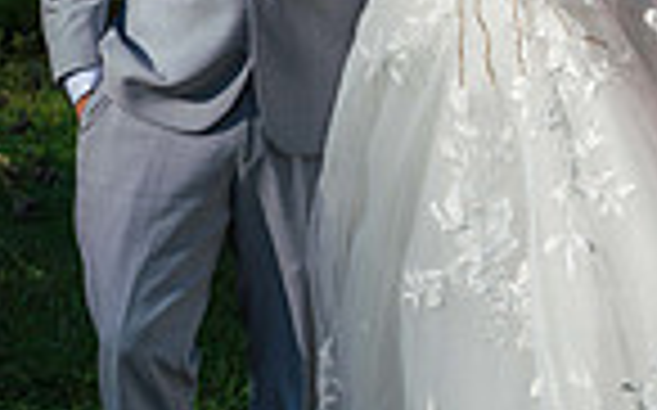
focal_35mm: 257
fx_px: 4598
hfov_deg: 8.1
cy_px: 23
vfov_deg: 5.1
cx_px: 630
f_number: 5.6
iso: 250
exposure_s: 1/1250
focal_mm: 82
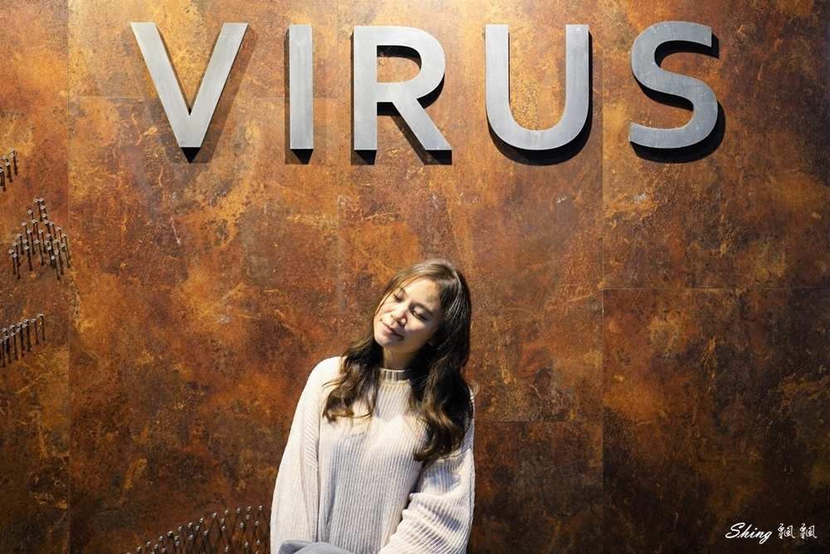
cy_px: 277
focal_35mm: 48
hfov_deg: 41.1
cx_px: 415
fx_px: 1107
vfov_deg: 28.1
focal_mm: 48
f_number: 4
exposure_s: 1/50
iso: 1600
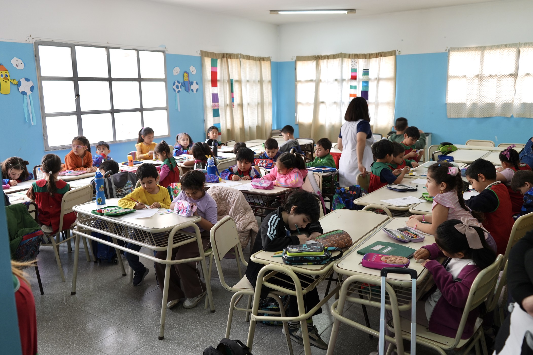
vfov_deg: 41.1
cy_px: 178
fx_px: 474
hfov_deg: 58.7
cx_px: 266
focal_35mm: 32
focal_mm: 32
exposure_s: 1/40
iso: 320
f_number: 4
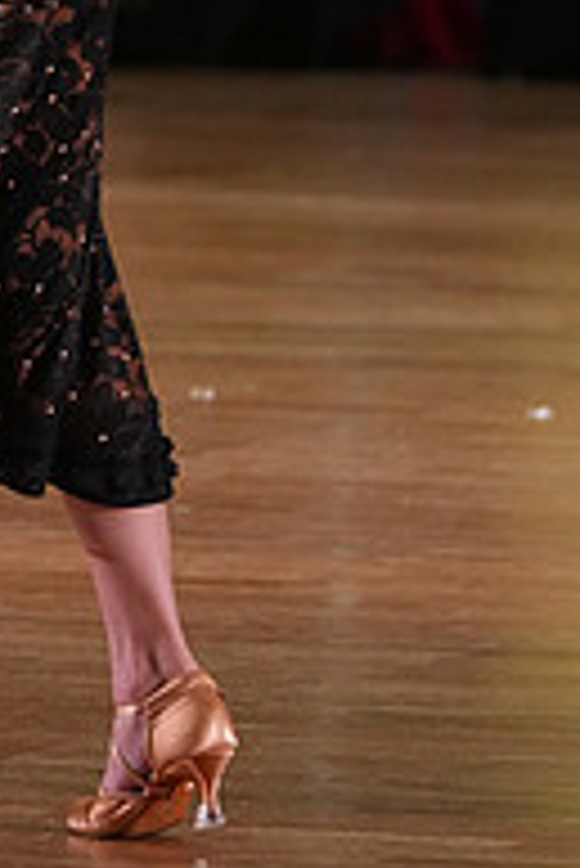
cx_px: -200
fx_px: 14497
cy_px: -283
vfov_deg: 3.4
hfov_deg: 2.3
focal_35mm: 601
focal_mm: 200
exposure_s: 1/200
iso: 3200
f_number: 6.3
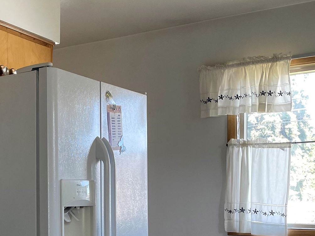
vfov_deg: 26.7
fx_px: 483
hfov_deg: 35.1
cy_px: 208
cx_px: 65
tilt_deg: +0.1
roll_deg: +0.3
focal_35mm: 53
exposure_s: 1/121
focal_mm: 4.2
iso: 125
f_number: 1.6
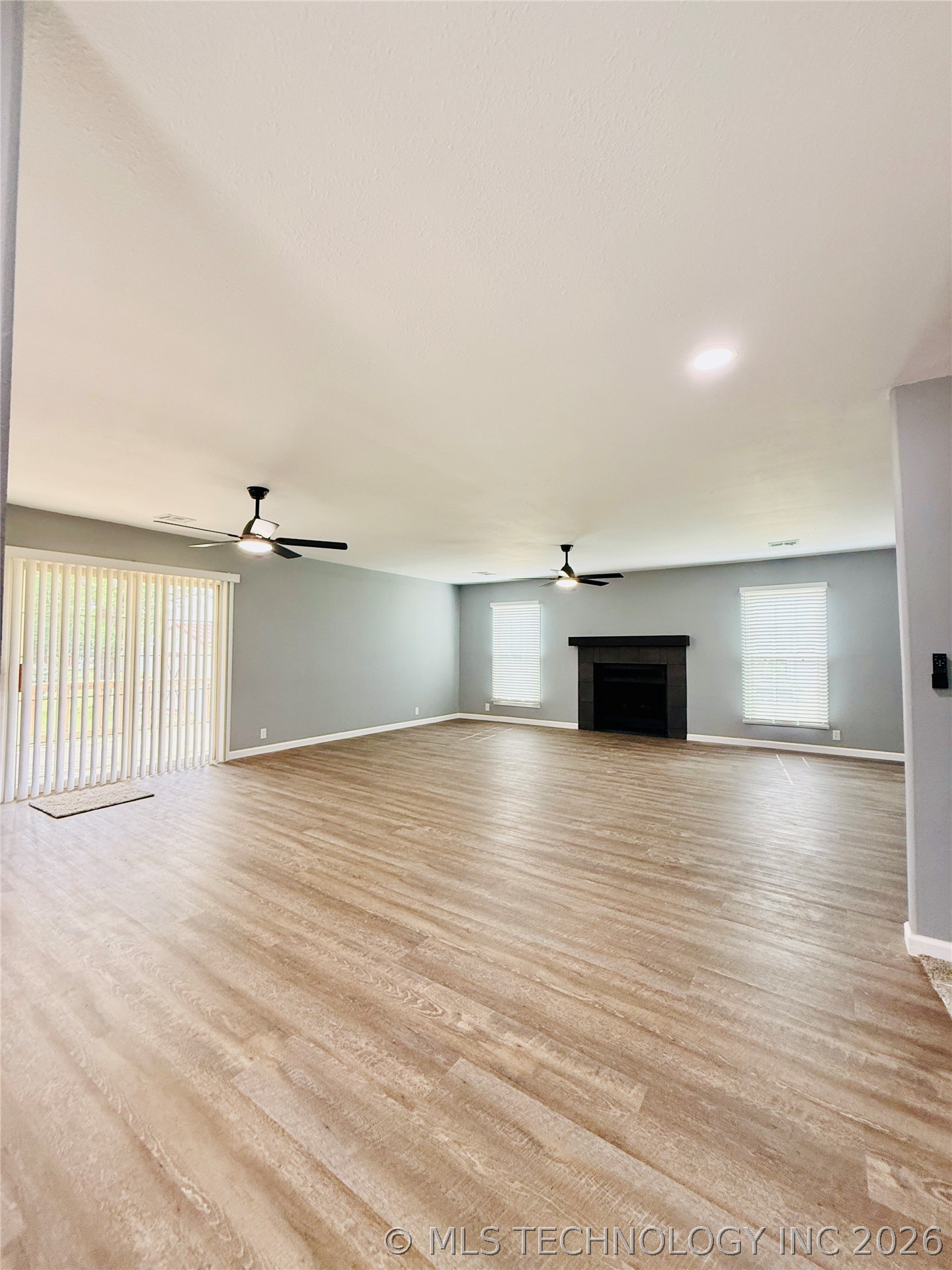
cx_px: 476
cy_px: 635
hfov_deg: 85.7
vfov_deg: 102.1
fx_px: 513
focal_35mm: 14
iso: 320
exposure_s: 1/99
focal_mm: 2.22
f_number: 2.2
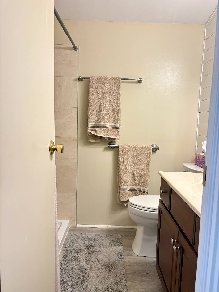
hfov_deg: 53.1
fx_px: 219
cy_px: 146
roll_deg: -1.7
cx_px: 110
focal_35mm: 26
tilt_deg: -5.5
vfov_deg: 67.3
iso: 125
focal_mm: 5.96
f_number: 1.6
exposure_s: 1/60
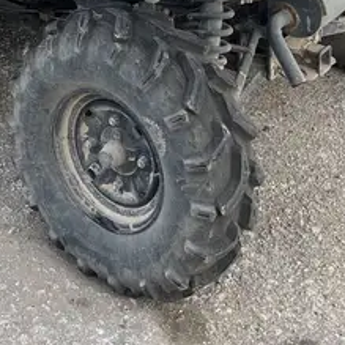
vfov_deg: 19.0
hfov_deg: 22.1
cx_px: 55
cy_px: -209
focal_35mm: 77
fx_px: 868
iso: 50
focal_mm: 5.1
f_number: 1.6
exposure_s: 1/935
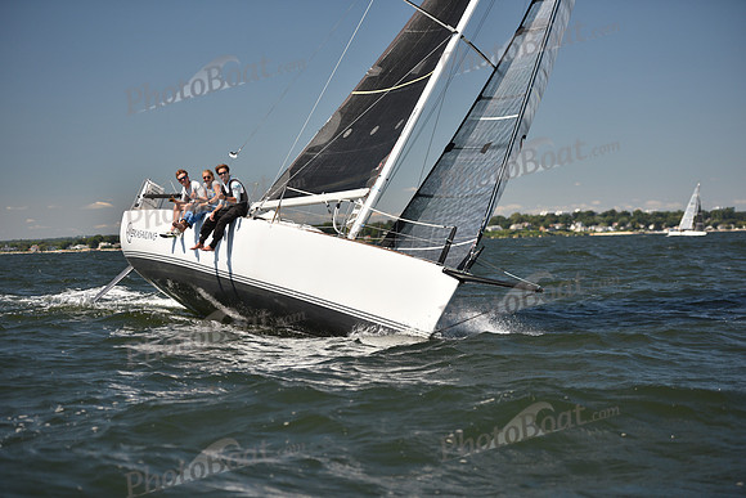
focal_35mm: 90
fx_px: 1865
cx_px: 373
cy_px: 249
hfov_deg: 22.6
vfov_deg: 15.2
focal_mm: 90
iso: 250
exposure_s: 1/1600
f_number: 2.8
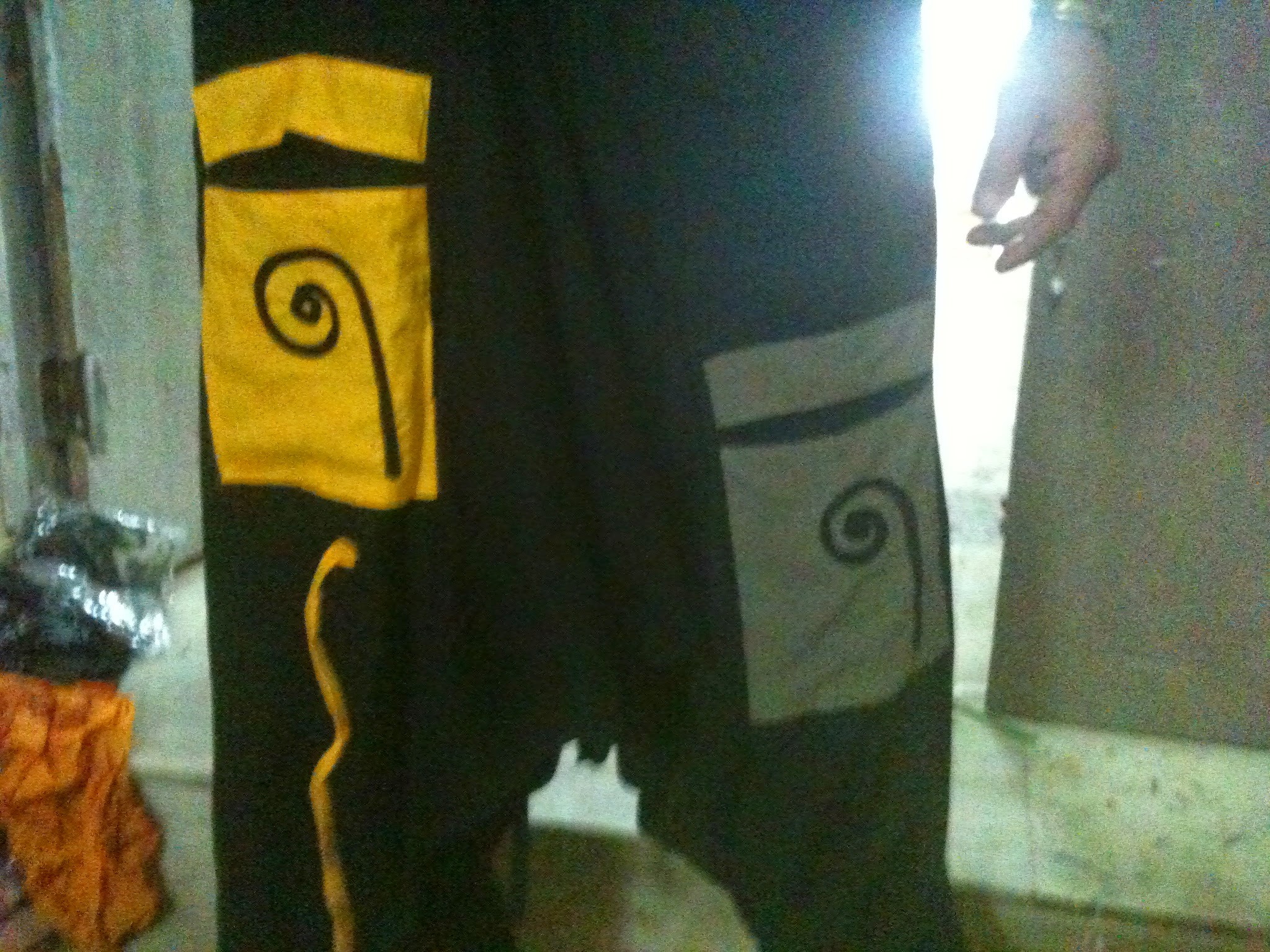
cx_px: 635
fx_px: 1284
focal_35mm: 35
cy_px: 476
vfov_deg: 40.7
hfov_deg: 52.6
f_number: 2.8
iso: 1000
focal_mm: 3.85
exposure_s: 1/10
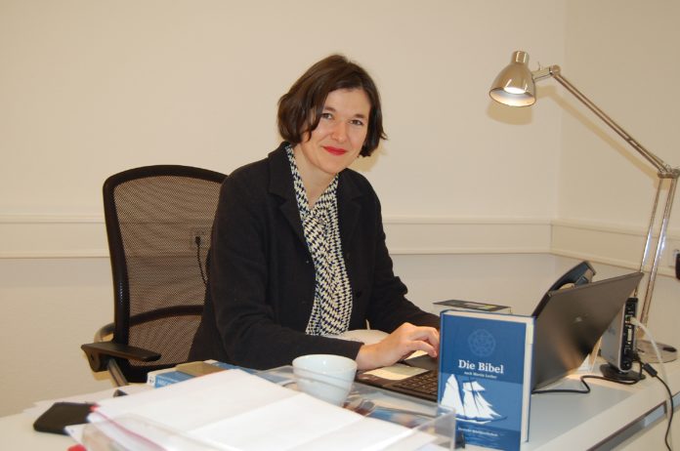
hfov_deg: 49.6
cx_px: 340
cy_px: 226
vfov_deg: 34.1
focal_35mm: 39
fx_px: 736
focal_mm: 26
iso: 200
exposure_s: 1/60
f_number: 4.2
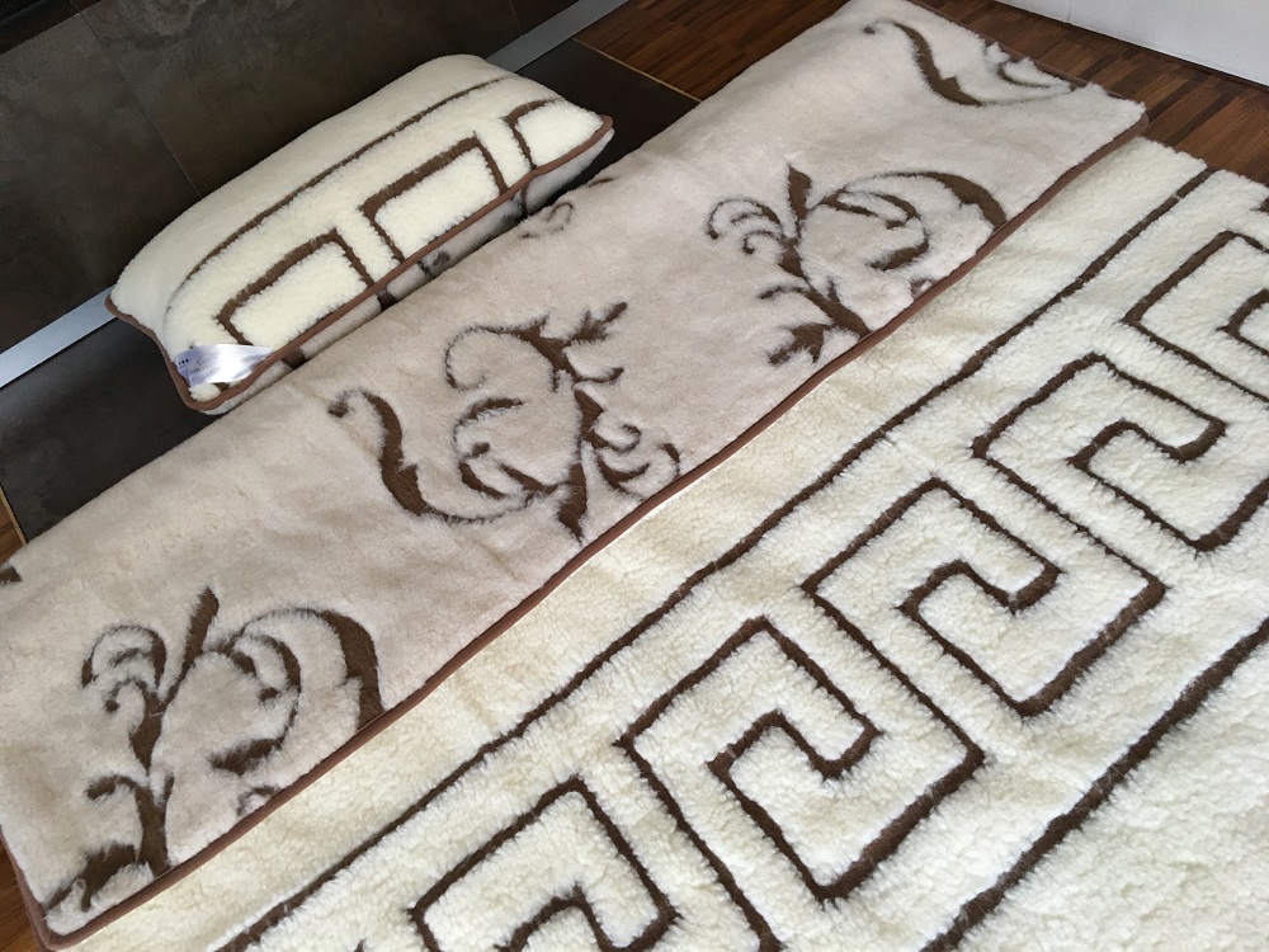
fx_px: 1063
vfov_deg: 48.2
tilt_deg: -49.6
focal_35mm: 29
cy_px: 476
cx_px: 634
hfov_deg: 61.7
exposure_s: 1/33
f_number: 2.2
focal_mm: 4.15
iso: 125
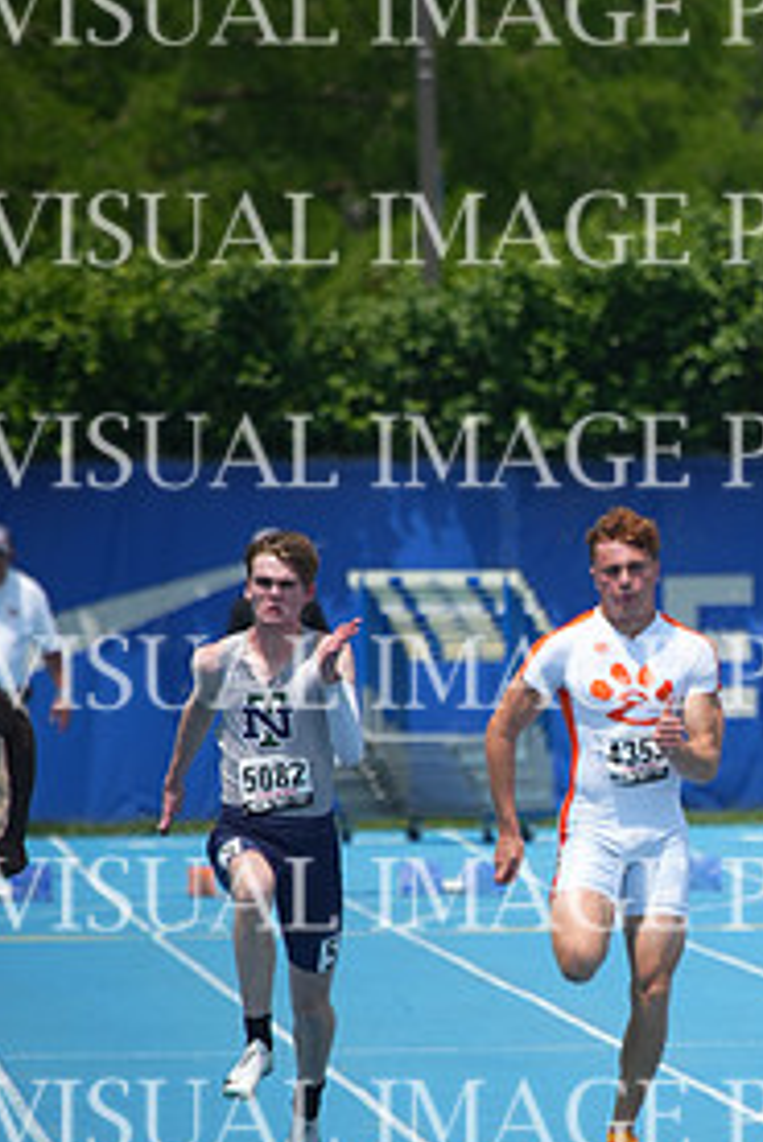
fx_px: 26606
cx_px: 695
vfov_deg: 2.5
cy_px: 783
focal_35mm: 838
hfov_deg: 1.6
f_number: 5.6
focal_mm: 400
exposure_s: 1/2500
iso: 400
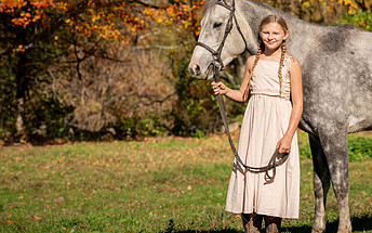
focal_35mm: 139
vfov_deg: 9.4
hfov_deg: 15.0
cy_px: 86
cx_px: 278
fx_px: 1409
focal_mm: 81
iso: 100
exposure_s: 1/2500
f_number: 4
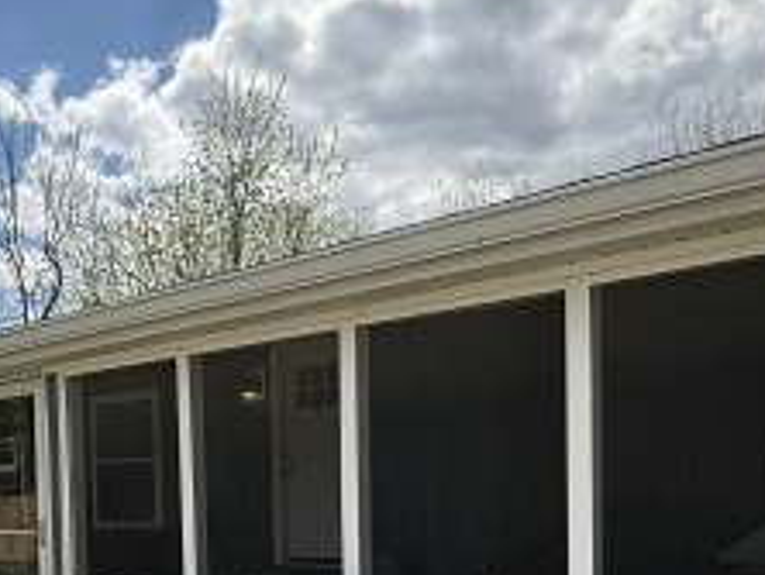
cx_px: 143
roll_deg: +1.1
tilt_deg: -3.0
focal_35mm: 42
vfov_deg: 32.3
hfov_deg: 42.5
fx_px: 929
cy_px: 544
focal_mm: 2.22
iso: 50
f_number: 2.2
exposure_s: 1/1656
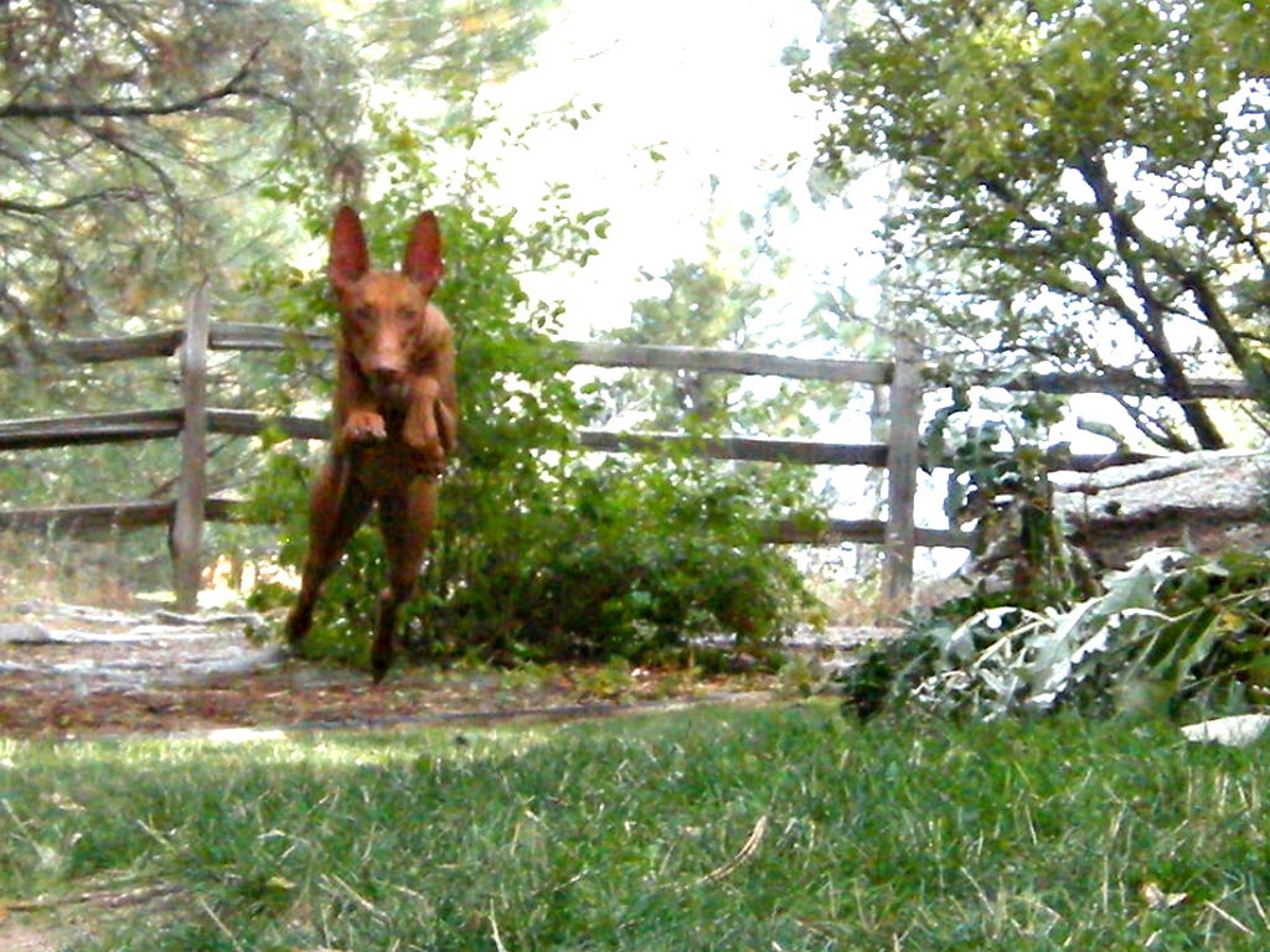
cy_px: 476
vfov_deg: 40.7
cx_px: 635
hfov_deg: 52.6
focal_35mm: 35
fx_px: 1284
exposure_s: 1/300
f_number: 2.7
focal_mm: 7.5
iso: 337
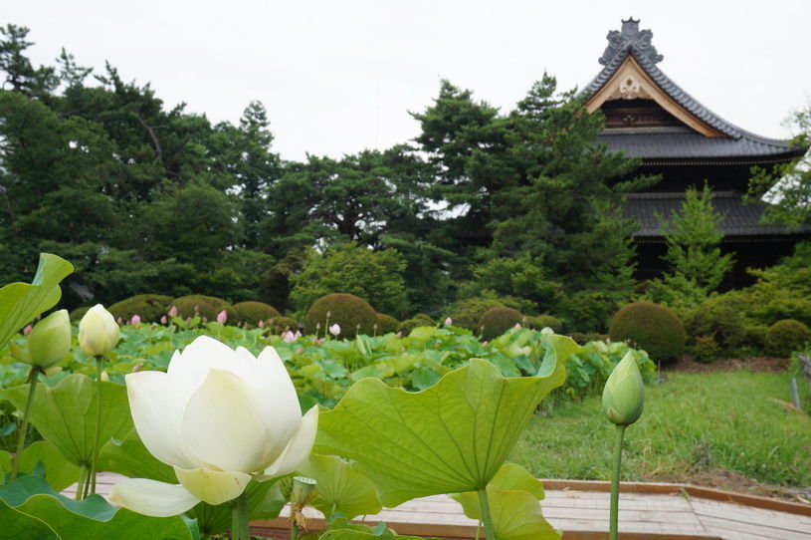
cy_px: 270
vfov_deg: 33.0
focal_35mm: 40
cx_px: 406
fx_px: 912
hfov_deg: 48.0
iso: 200
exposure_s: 1/80
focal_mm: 27
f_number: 13
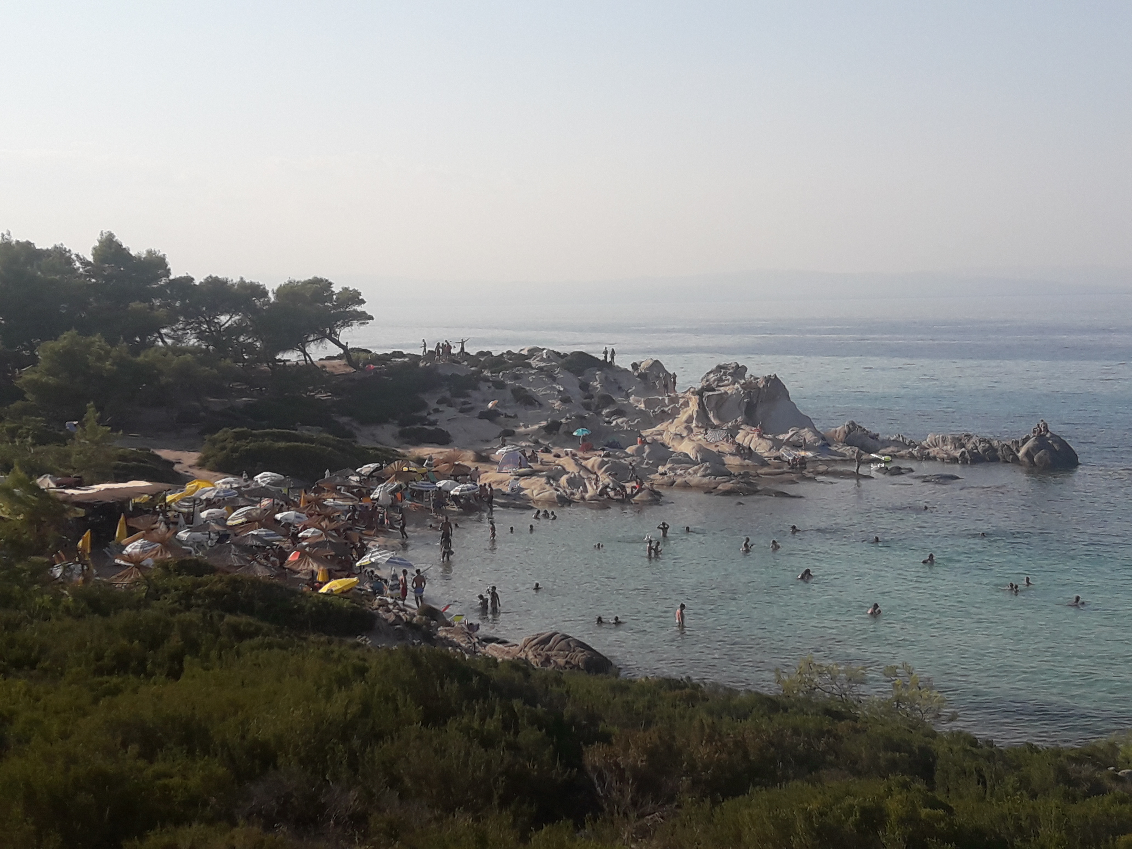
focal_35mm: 28
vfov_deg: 49.7
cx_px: 566
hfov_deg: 63.4
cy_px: 424
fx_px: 916
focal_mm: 3.7
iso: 40
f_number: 1.9
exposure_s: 1/2041
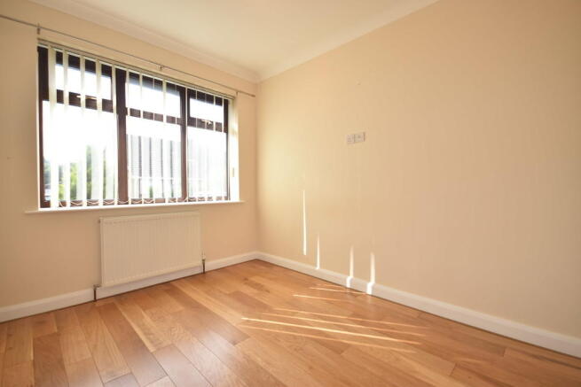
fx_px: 242
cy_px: 194
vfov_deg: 77.4
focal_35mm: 15
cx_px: 290
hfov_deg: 100.4
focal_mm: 10
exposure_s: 1/80
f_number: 4
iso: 100
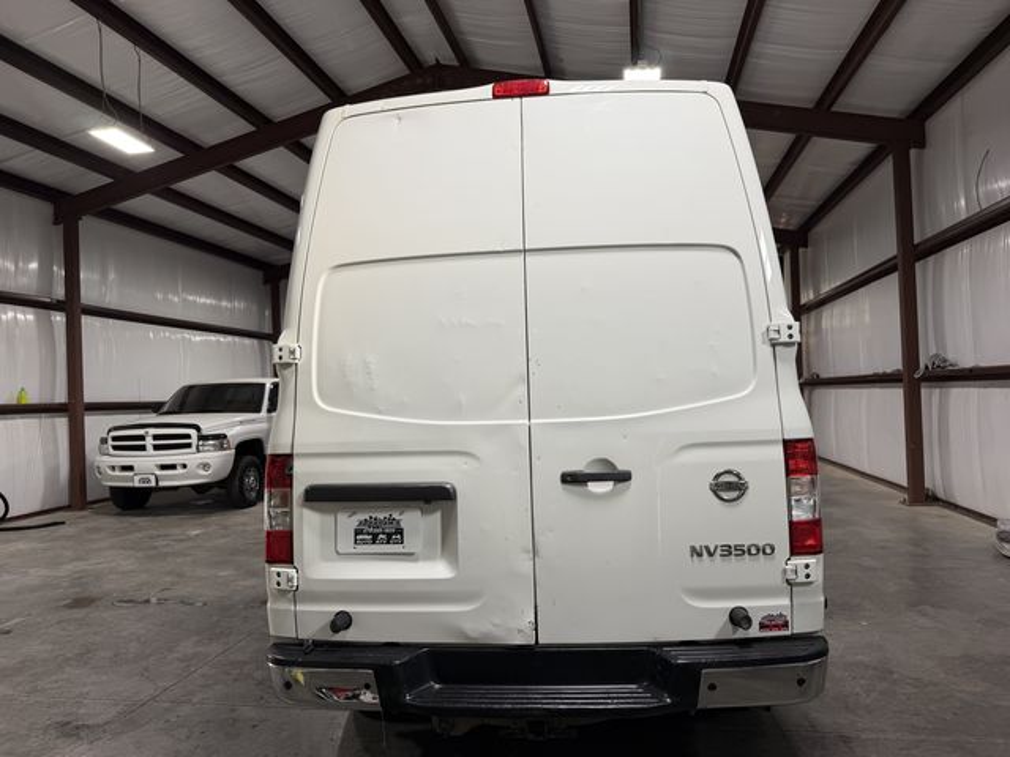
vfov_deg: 56.8
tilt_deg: +4.2
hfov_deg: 71.6
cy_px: 378
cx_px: 505
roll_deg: +3.6
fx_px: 700
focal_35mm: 24
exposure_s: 1/120
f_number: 1.78
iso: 80
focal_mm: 6.76
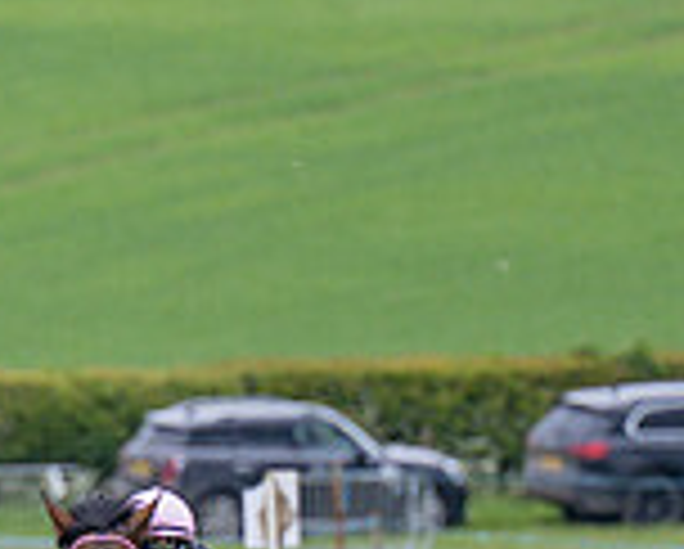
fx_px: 33911
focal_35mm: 1673
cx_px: -569
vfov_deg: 0.9
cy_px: 1069
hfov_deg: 1.2
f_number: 2.8
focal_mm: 185
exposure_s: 1/1600
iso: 200
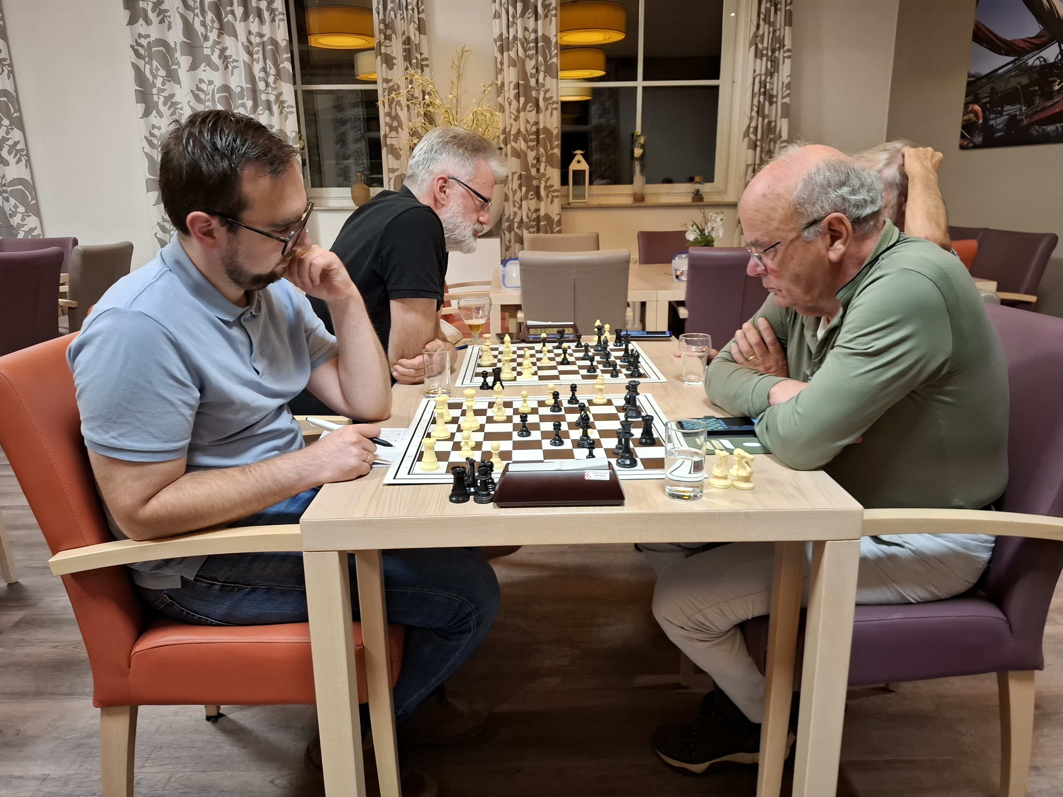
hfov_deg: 73.9
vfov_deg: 58.9
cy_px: 398
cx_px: 532
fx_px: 706
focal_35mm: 23
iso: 250
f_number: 1.8
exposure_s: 1/33
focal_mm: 5.54
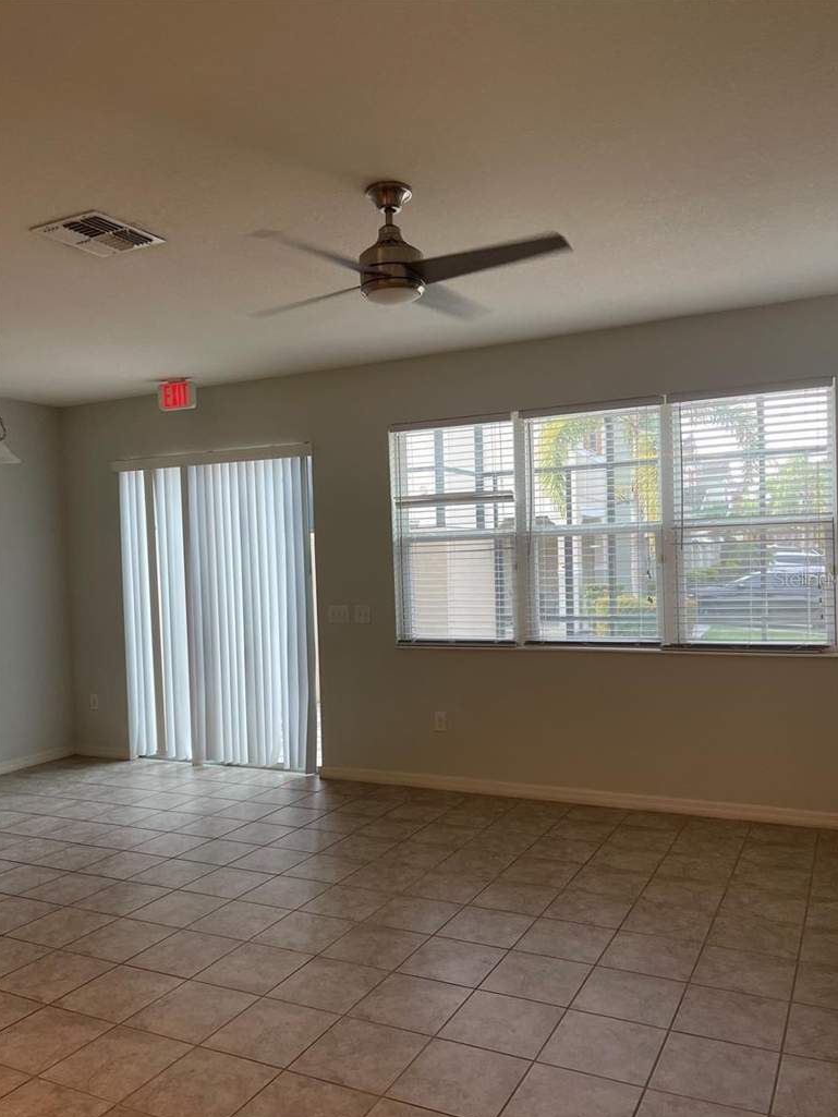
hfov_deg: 53.1
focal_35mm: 26
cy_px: 578
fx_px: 839
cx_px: 429
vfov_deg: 67.3
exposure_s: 1/60
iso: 80
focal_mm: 5.1
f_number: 1.6
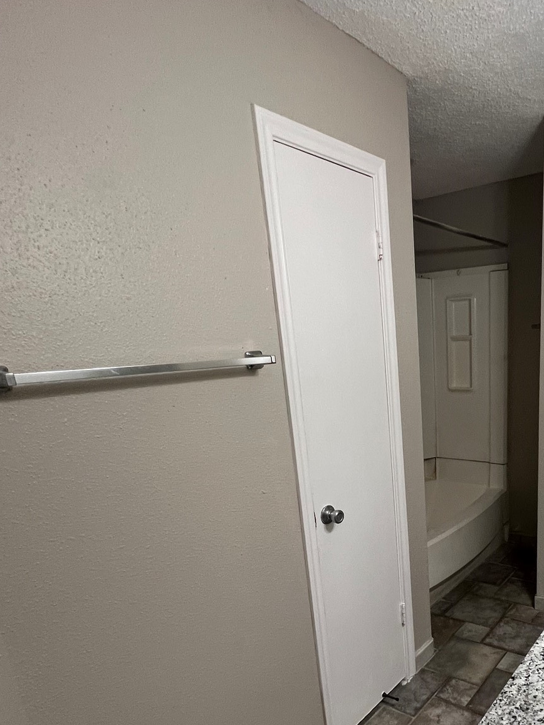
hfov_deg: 55.4
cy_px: 483
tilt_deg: -15.4
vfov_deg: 71.8
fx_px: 482
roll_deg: +1.8
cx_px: 423
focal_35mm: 23
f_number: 1.8
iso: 160
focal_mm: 1.57
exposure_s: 1/60
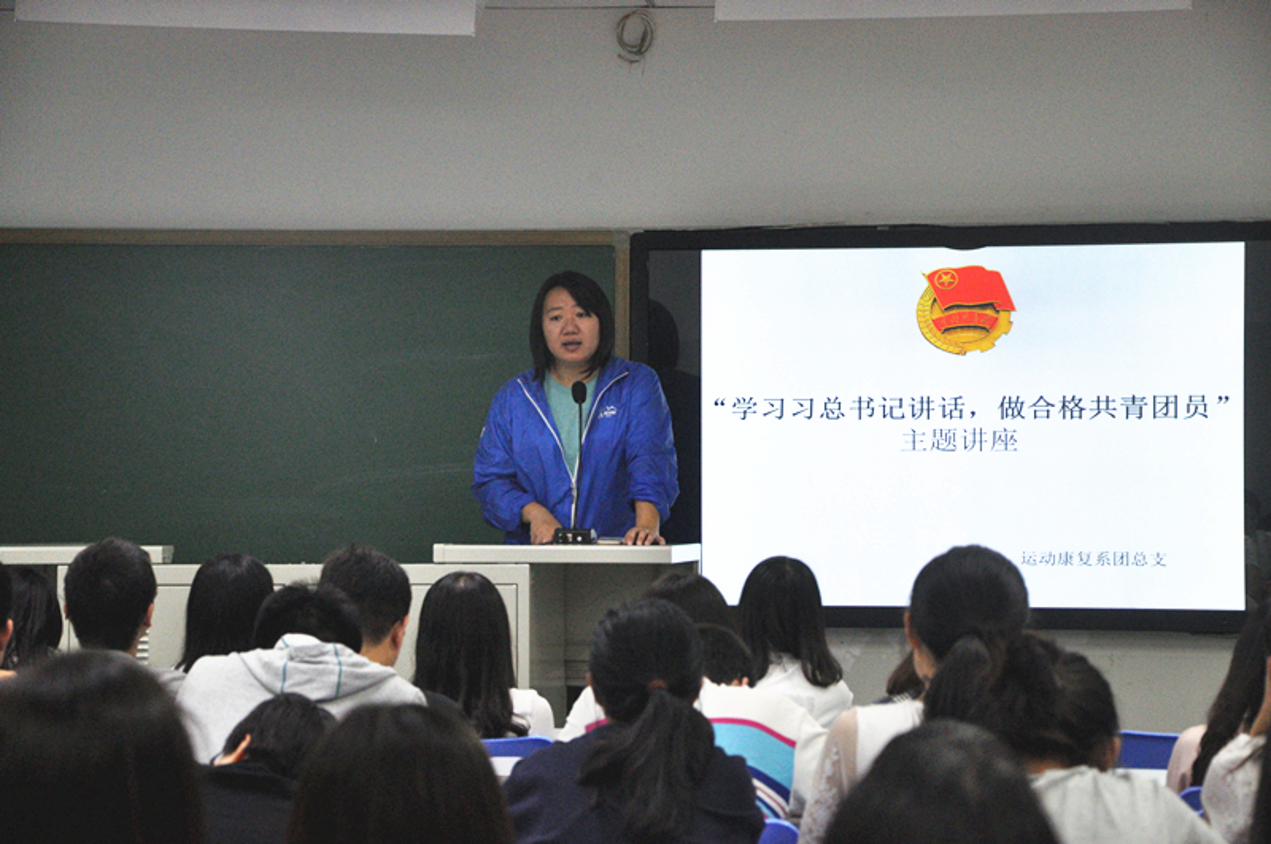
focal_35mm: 105
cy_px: 422
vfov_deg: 13.0
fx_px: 3702
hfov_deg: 19.5
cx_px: 636
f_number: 5.3
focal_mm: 70
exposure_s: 1/100
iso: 2200
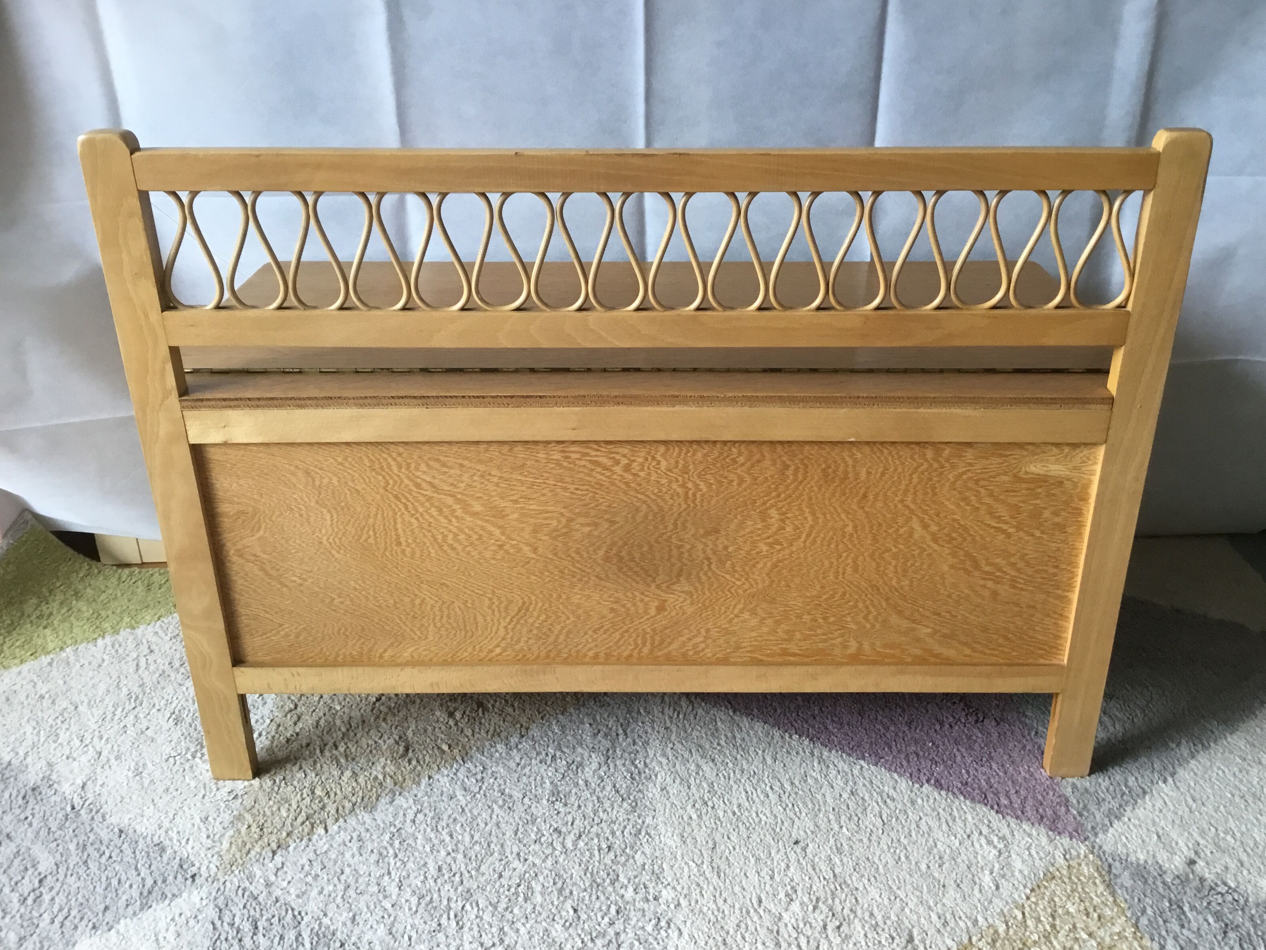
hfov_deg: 56.8
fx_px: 1170
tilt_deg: -25.9
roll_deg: -0.2
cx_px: 651
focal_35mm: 32
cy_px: 465
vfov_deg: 44.2
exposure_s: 1/33
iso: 100
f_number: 2.4
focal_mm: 3.3
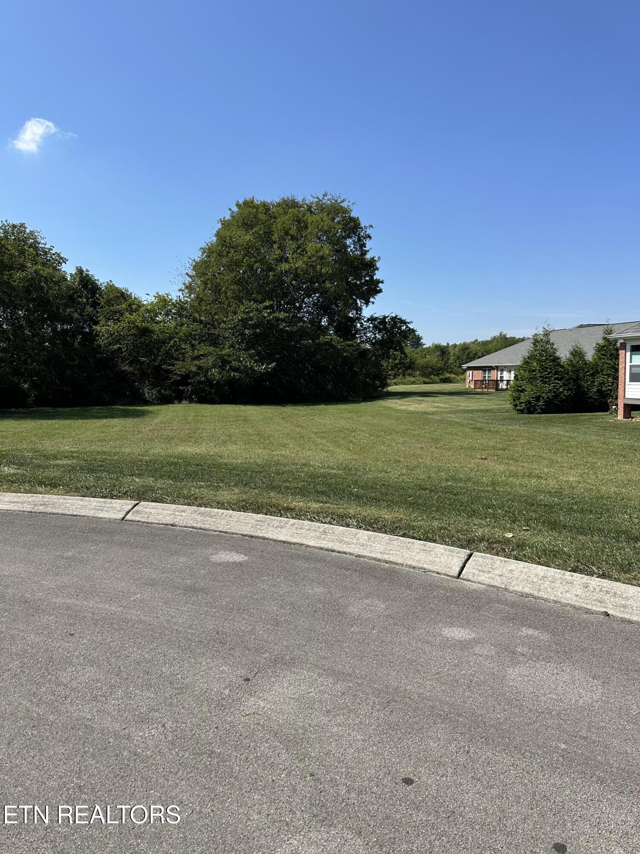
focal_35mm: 24
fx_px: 592
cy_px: 427
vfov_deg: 71.6
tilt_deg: -4.8
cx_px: 320
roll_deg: +0.7
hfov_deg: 56.8
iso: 80
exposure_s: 1/4184
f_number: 1.78
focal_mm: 6.86
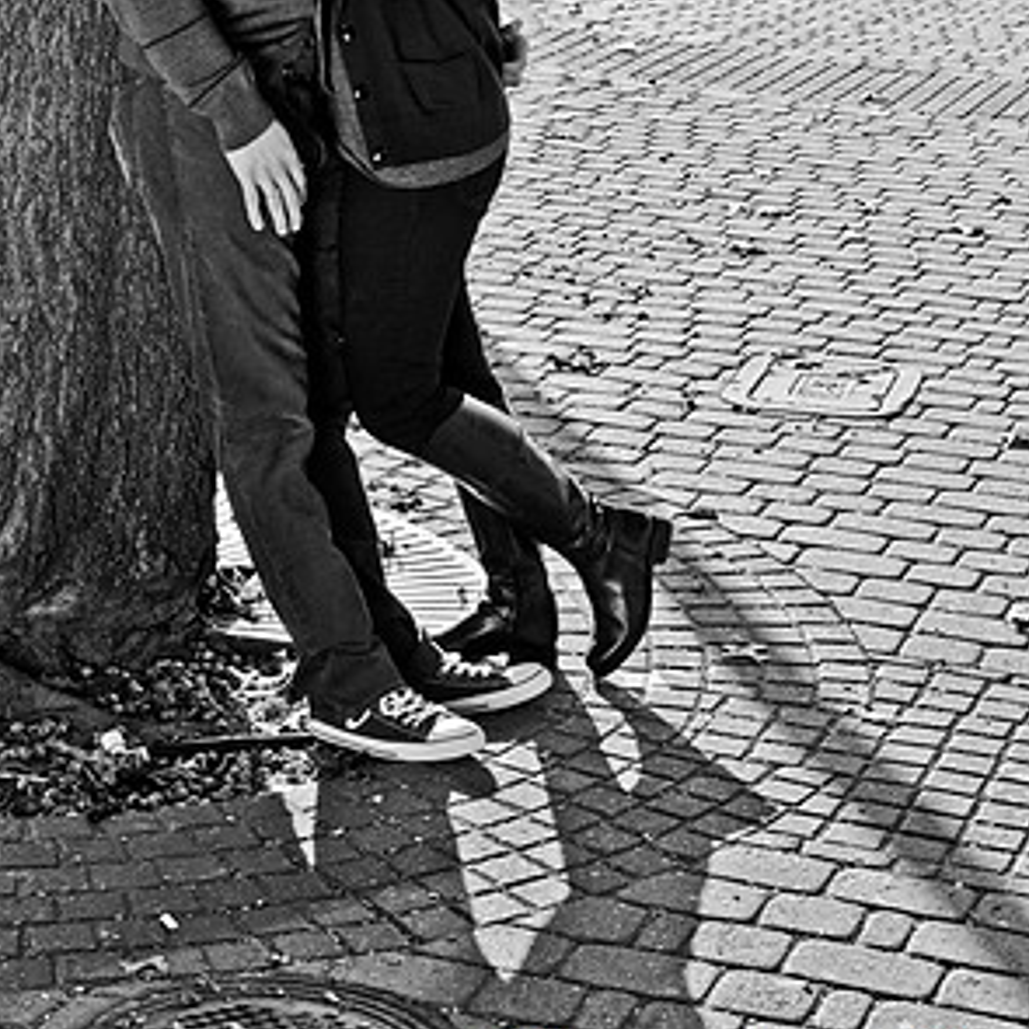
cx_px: 511
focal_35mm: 97
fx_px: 3262
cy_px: 471
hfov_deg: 17.9
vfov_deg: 17.9
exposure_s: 1/250
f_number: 9
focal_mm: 50
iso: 200
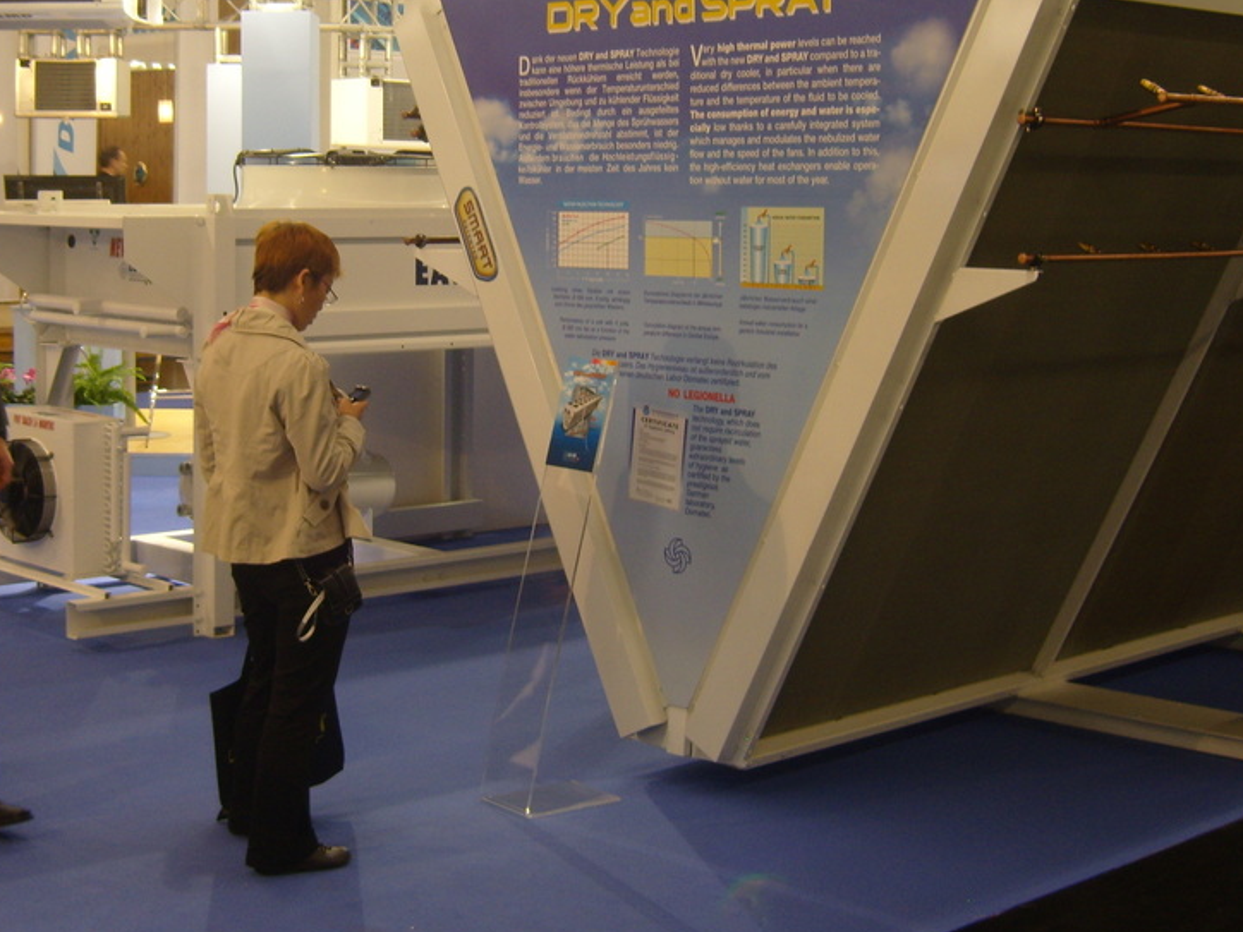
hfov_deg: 33.0
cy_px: 355
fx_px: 2083
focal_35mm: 58
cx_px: 455
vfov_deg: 25.2
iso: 91
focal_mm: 7.4
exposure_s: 1/30
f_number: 2.8
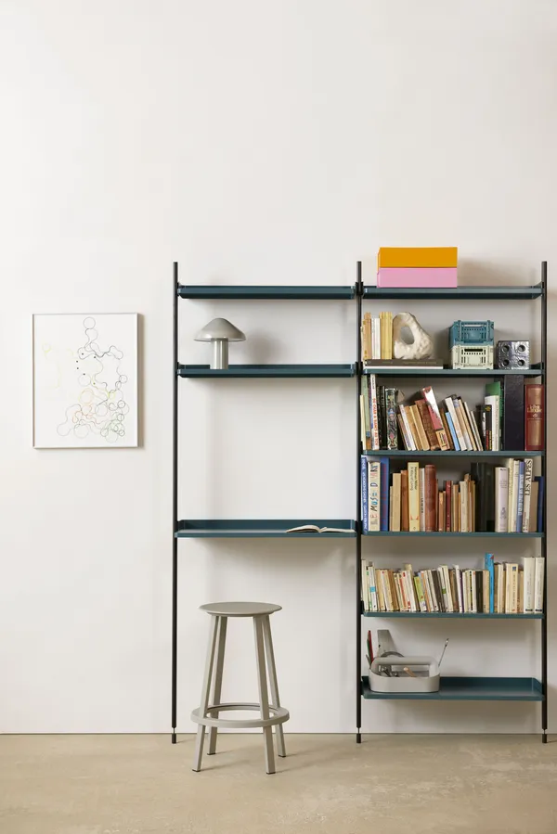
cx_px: 278
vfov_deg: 28.8
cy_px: 417
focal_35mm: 70
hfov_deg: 19.5
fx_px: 1623
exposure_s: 1/125
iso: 100
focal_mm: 70
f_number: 4.5
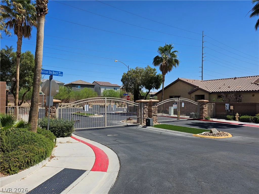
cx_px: 130
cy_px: 97
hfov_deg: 71.6
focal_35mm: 24
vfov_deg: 56.8
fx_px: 180
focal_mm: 5
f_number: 1.8
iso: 50
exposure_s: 1/5504
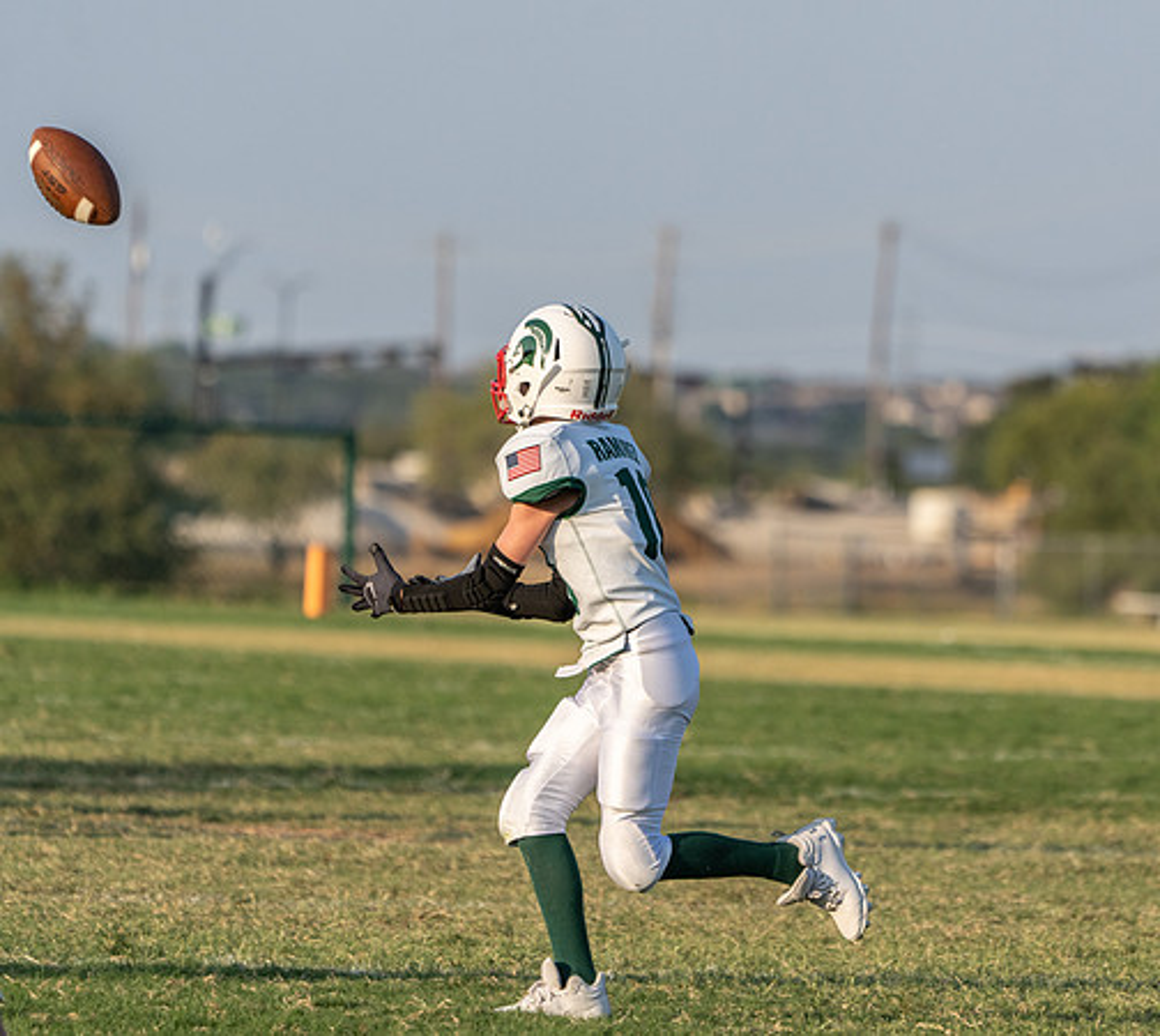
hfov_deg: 4.4
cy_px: 606
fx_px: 15135
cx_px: 803
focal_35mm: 421
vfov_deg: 3.9
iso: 400
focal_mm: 300
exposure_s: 1/1600
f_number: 5.6
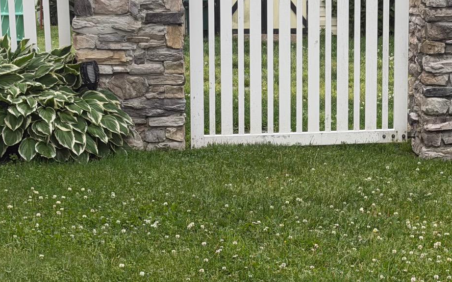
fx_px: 1392
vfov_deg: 11.6
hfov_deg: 18.4
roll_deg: +0.2
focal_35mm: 113
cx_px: 315
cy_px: 107
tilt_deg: -9.1
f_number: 1.78
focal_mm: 6.76
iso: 80
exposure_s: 1/778
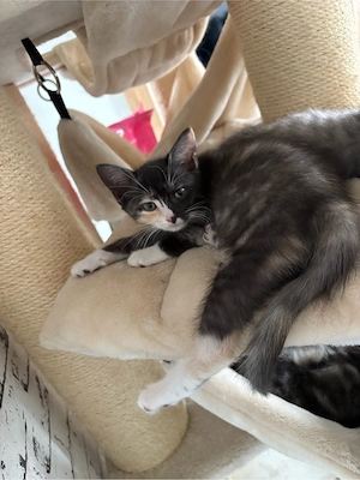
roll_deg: +24.6
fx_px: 361
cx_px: 180
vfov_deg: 67.3
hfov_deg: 53.1
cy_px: 240
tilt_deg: -23.5
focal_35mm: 26
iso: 500
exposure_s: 1/40
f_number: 1.6
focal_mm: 5.96
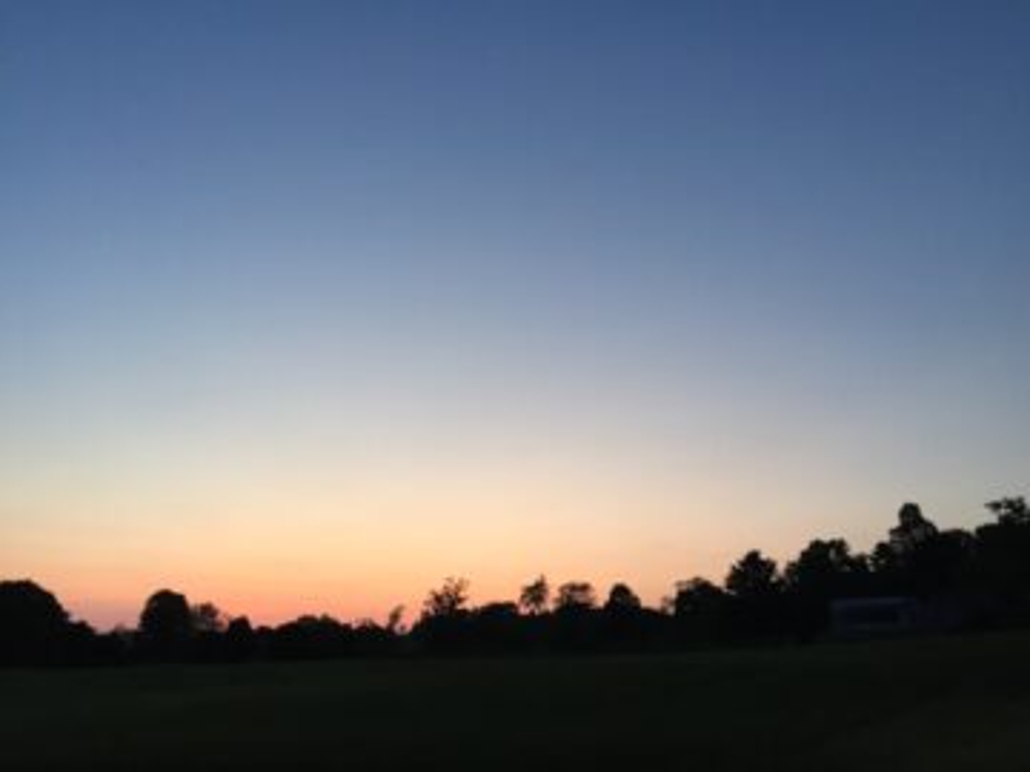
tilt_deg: +20.3
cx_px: 515
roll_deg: -2.2
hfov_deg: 61.7
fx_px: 863
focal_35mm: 29
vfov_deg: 48.2
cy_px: 386
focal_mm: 4.15
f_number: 2.2
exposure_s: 1/30
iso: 40
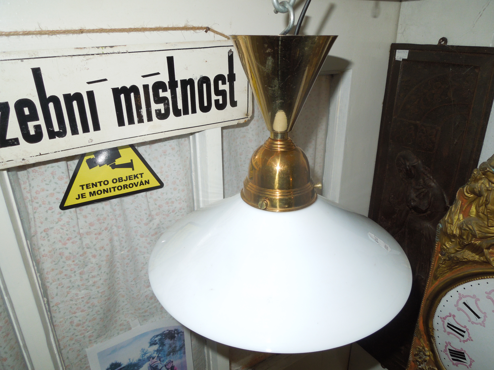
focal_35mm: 25
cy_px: 185
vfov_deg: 54.9
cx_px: 247
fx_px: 357
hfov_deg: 69.4
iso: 200
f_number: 3.3
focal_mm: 4.5
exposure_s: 1/30
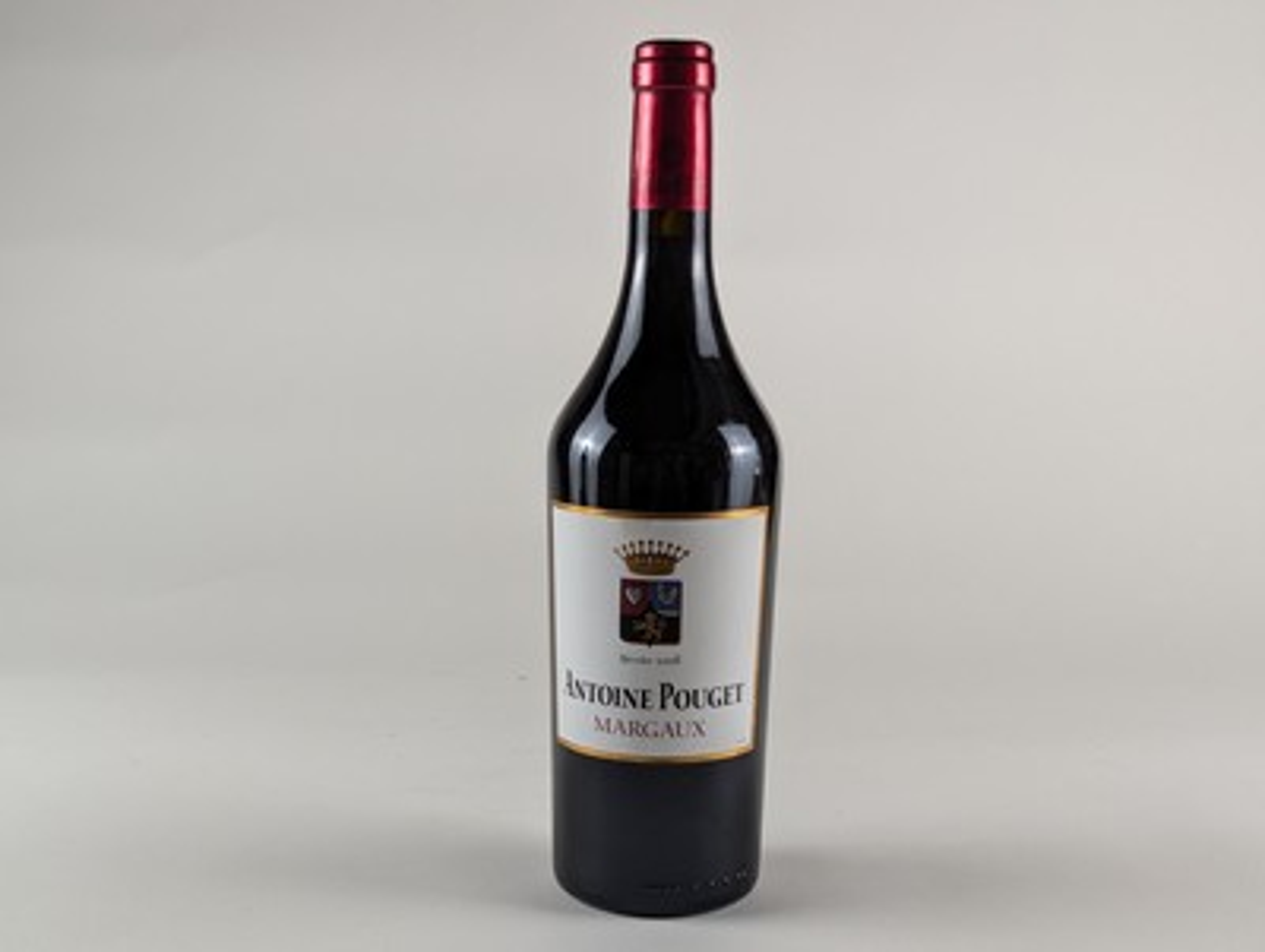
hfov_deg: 39.6
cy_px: 476
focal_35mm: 48
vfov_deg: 30.3
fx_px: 1756
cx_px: 632
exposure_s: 1/264
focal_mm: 6.81
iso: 123
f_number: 1.85
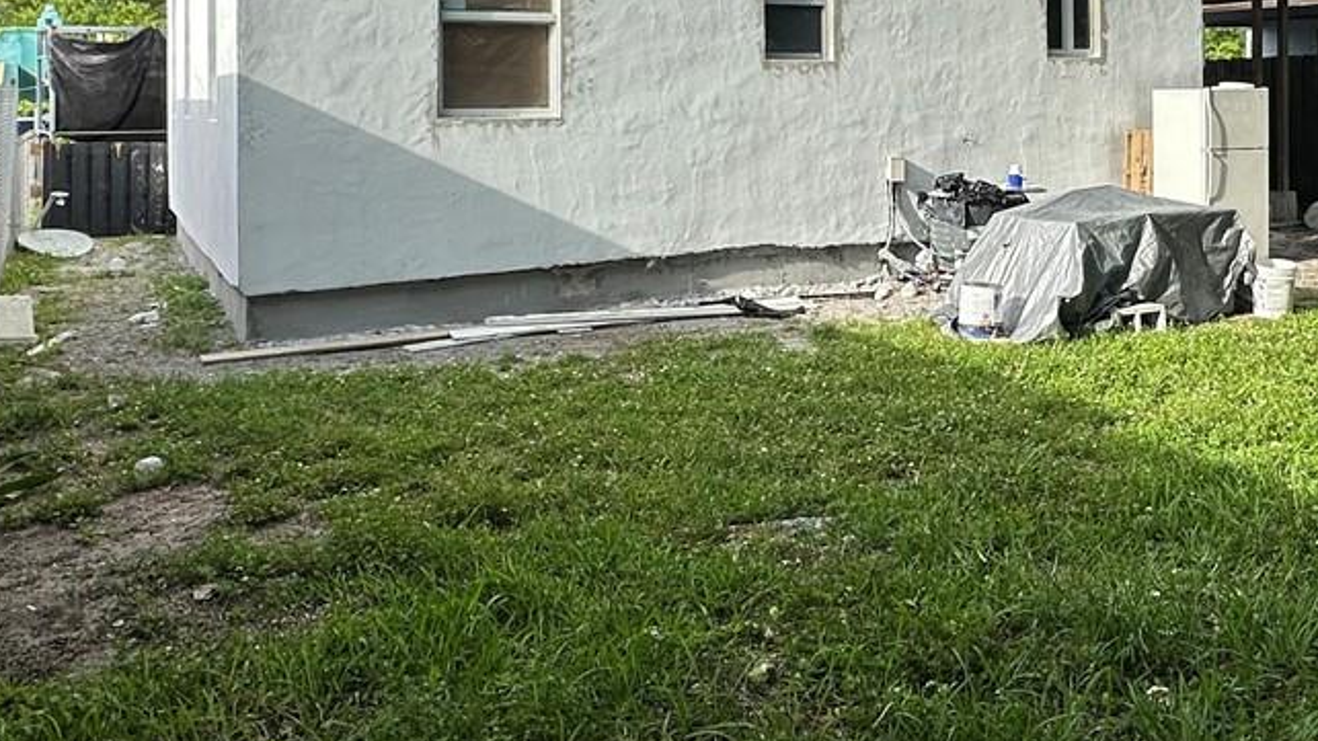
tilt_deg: +0.2
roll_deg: +0.5
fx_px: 1328
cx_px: 891
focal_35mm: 38
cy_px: 94
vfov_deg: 30.0
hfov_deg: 51.7
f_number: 2.2
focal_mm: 2.22
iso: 50
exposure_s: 1/903
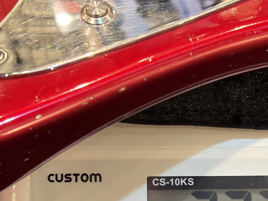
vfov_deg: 11.8
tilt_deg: -50.9
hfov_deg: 15.6
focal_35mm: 125
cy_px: 181
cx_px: 228
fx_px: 968
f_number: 1.6
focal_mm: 5.96
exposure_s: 1/60
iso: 100
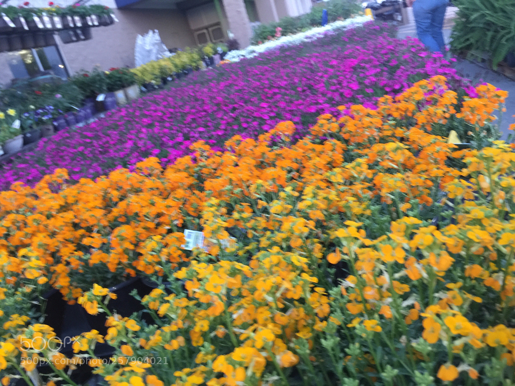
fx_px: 431
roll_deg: +17.0
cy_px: 193
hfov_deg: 61.7
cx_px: 258
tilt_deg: -18.5
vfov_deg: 48.2
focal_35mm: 29
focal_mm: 4.15
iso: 100
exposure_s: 1/15
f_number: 2.2
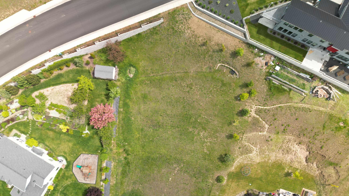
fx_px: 250
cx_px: 171
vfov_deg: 42.6
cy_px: 119
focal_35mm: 27
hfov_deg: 69.9
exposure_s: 1/100
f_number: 1.7
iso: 100
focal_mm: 6.72
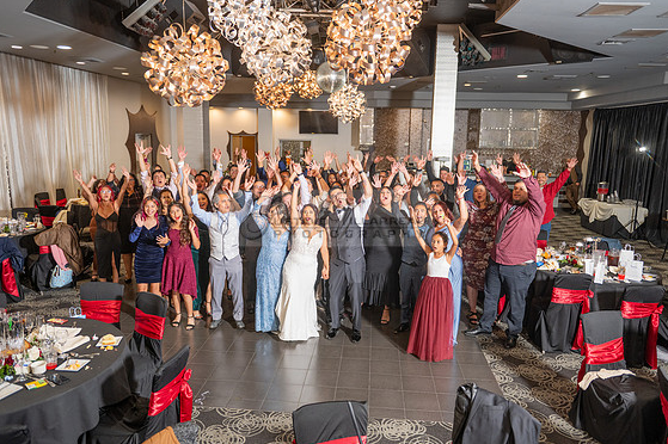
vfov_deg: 47.9
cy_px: 218
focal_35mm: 27
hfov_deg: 67.4
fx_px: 501
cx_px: 333
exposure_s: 1/160
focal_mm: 26
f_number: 3.2
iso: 800
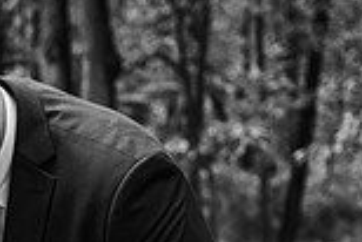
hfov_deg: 11.6
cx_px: -73
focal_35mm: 173
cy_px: 372
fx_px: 1741
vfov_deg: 7.8
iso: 200
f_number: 2.8
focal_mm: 46
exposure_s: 1/400
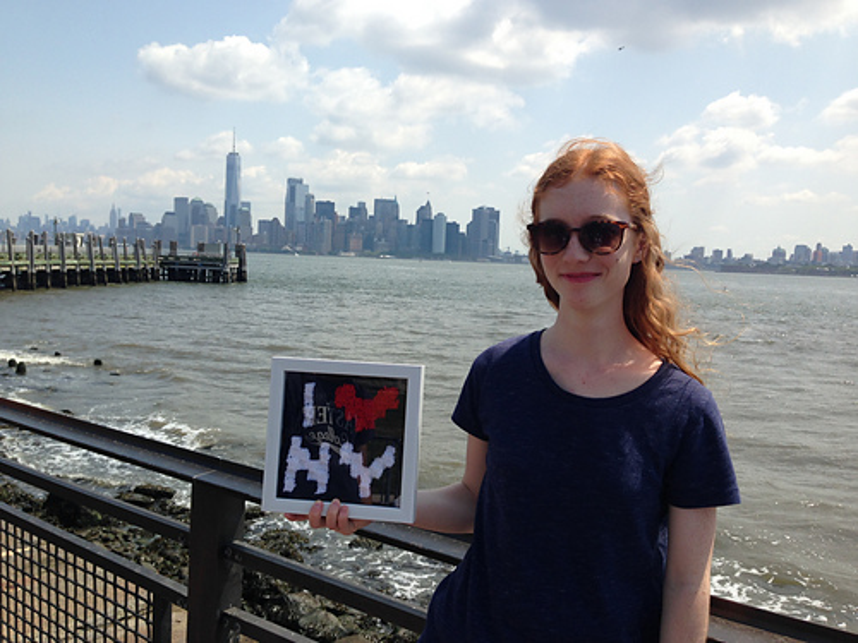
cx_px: 429
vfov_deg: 42.9
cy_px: 322
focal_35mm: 33
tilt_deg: -6.9
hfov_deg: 55.4
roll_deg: -1.4
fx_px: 818
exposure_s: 1/1695
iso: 50
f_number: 2.4
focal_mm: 4.12
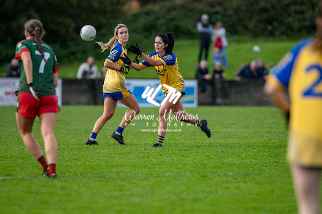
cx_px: 161
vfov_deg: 3.1
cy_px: 107
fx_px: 4023
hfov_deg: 4.6
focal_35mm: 450
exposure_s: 1/2500
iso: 250
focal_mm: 300
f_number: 2.8
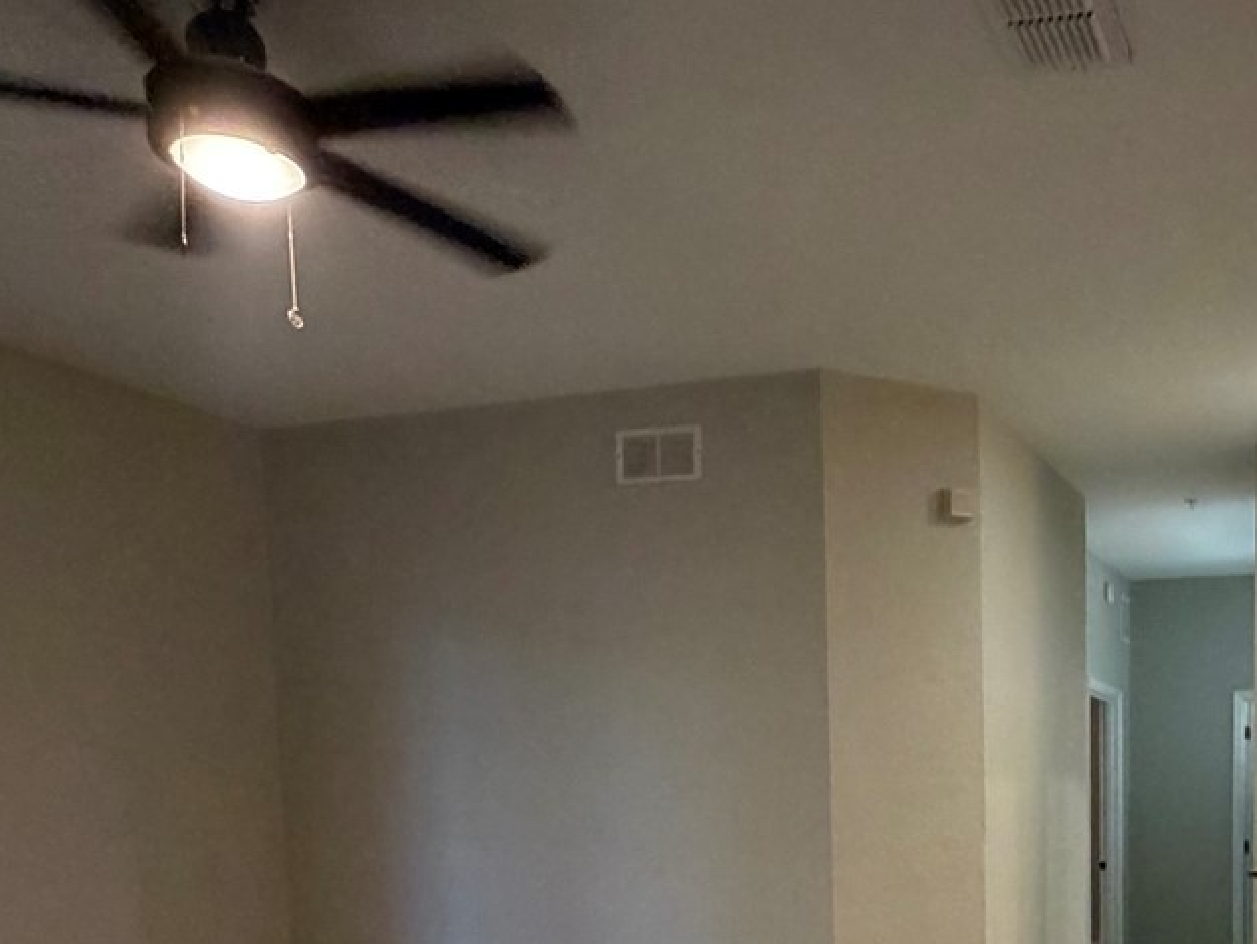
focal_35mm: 36
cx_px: 1049
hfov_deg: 47.8
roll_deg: +0.4
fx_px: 1308
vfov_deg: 36.2
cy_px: 916
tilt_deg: -4.7
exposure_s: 1/60
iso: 500
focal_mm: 2.22
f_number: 2.2
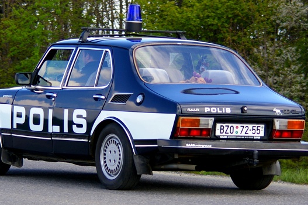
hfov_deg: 9.6
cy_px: 77
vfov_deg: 6.4
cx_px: 130
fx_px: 1837
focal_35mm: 215
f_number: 7.1
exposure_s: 1/250
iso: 200
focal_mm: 108
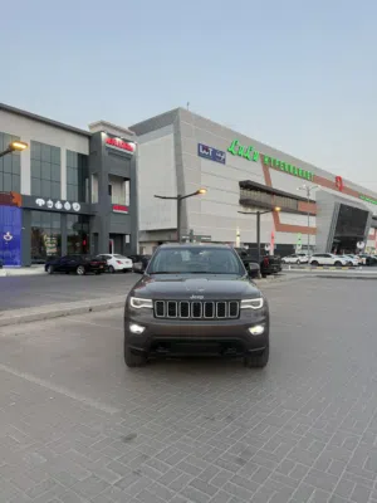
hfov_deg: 56.8
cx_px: 188
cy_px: 252
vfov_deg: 71.6
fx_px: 349
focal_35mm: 24
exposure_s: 1/197
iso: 250
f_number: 1.78
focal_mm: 6.76
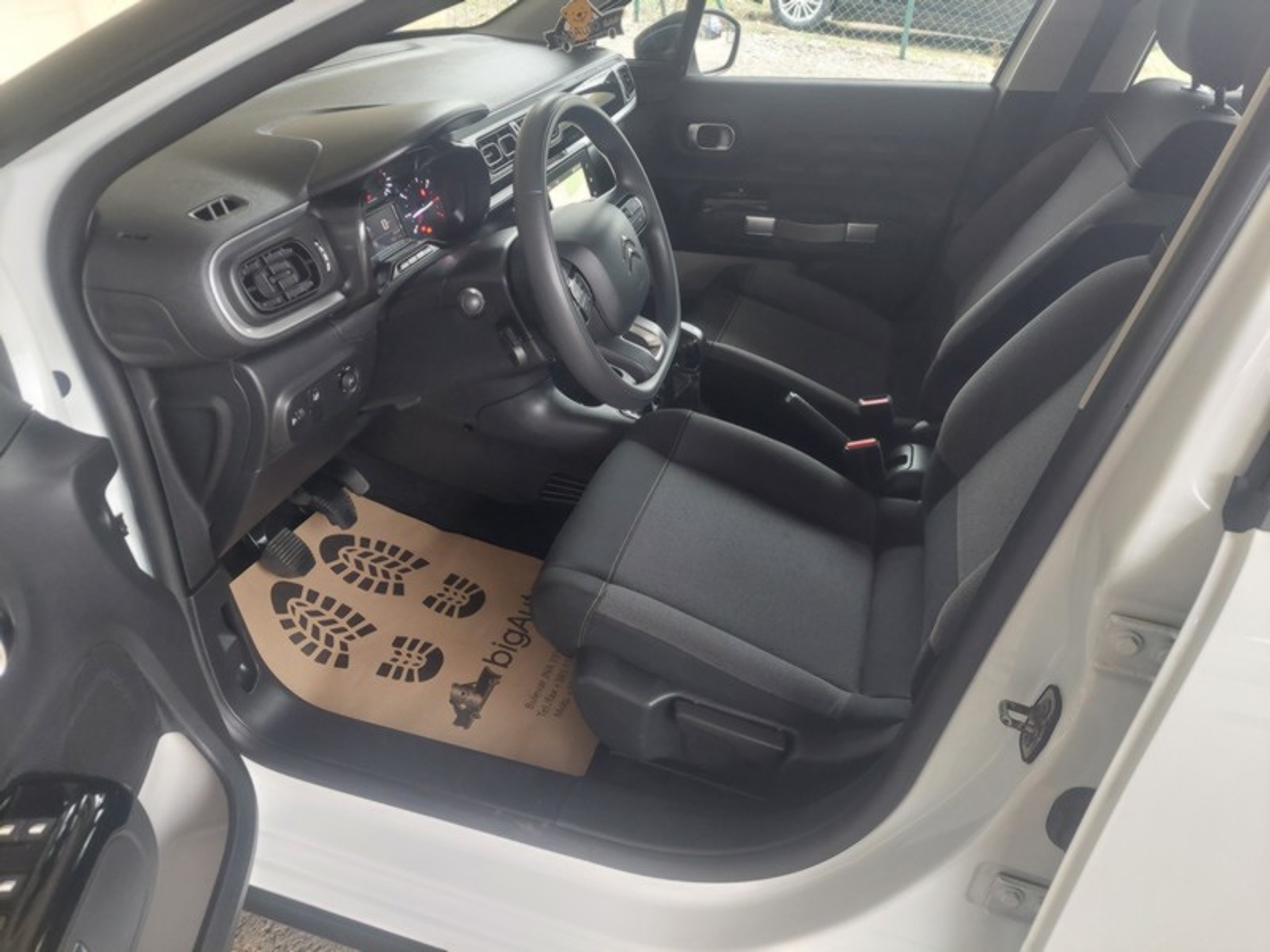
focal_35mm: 25
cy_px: 476
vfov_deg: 54.9
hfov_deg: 69.4
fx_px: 917
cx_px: 635
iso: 640
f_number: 1.8
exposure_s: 1/50
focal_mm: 5.23
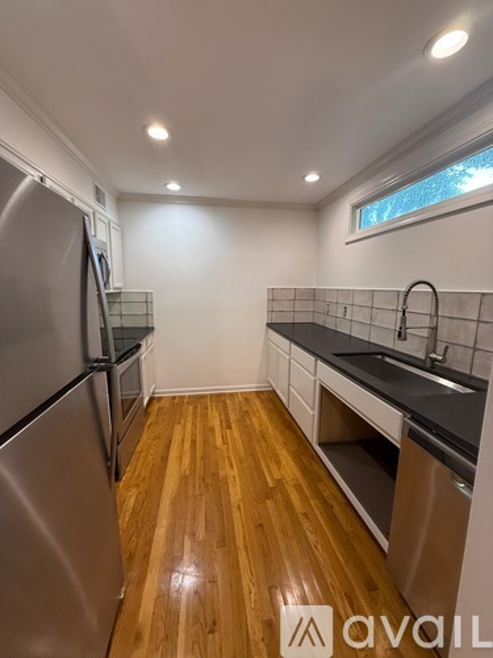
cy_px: 329
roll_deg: -0.7
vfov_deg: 102.1
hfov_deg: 85.7
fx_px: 266
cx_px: 246
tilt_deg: -8.5
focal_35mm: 14
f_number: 2.2
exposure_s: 1/120
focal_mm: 2.22
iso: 320
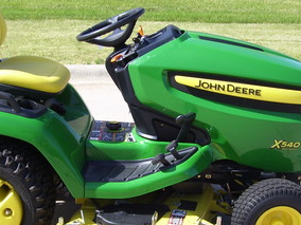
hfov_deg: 28.2
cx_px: 145
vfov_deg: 21.3
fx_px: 600
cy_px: 140
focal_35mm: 69
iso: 80
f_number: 4.8
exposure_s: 1/250
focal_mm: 6
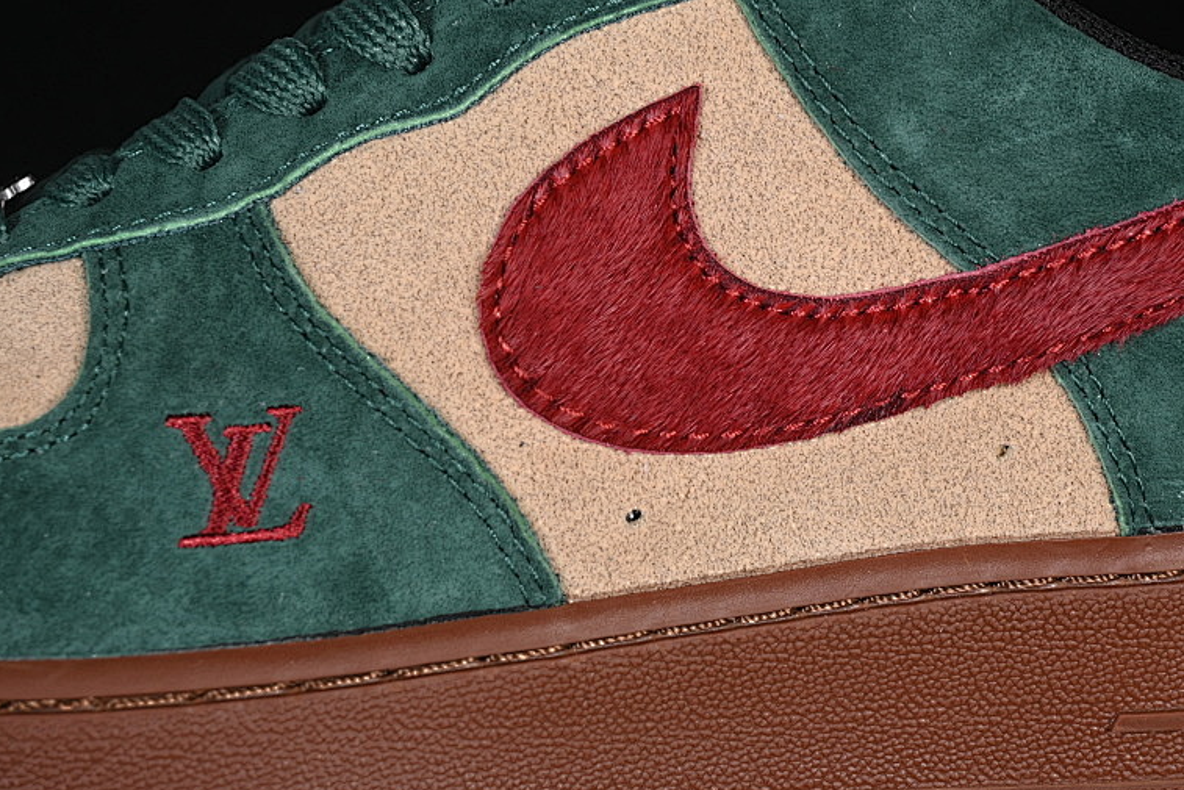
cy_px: 311
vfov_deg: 12.8
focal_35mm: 107
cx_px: 790
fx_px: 3520
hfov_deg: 19.0
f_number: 6.3
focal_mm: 50
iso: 160
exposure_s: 1/60
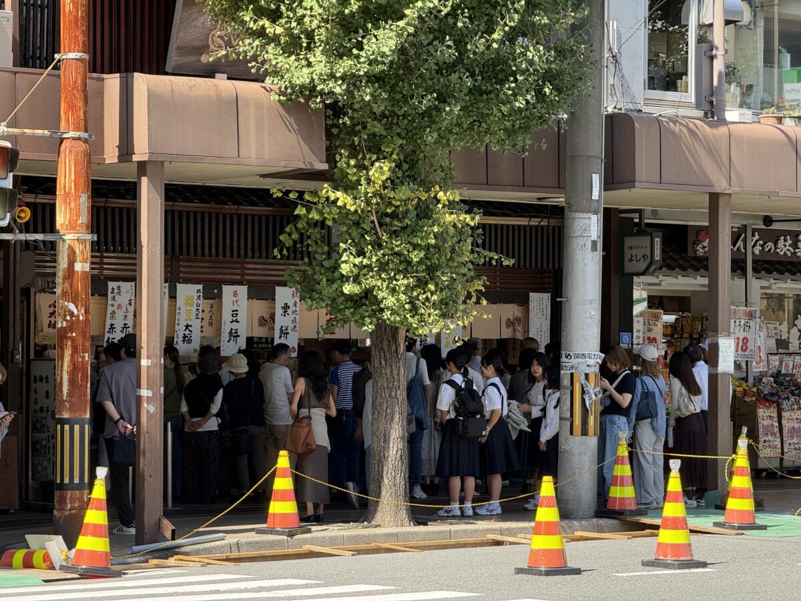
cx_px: 400
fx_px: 2777
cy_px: 300
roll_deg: -0.6
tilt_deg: +1.5
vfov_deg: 12.3
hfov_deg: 16.4
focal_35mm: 120
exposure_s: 1/250
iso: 64
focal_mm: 15.66
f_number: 2.8
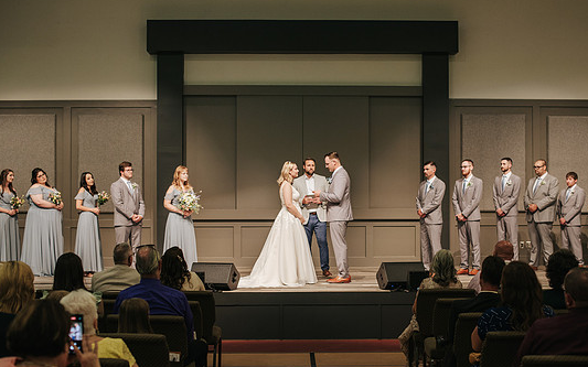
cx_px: 323
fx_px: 977
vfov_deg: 21.3
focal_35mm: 61
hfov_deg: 33.5
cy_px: 211
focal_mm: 50
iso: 1000
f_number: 3.2
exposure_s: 1/200
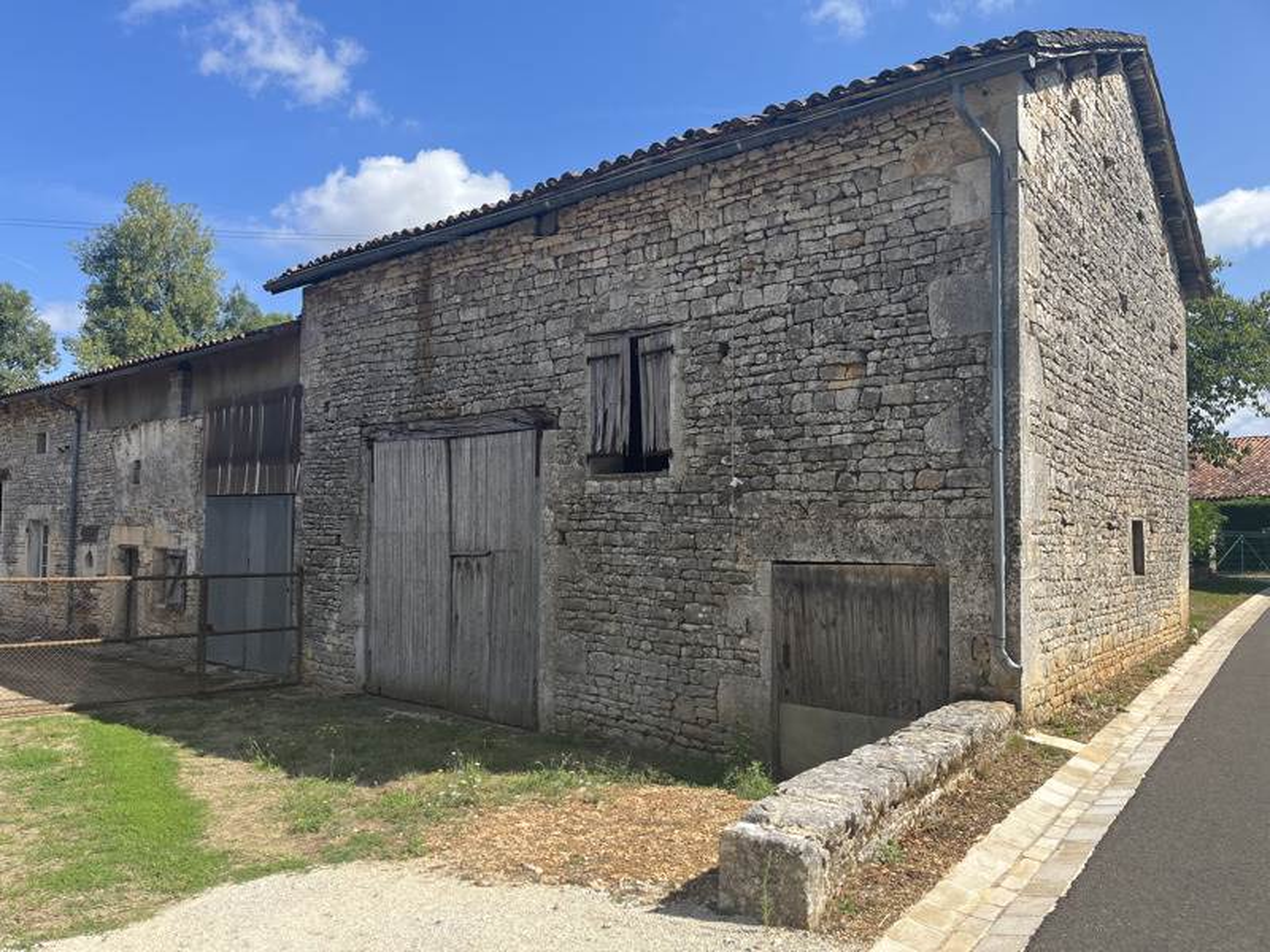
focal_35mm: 26
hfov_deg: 67.3
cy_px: 476
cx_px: 635
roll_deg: +0.5
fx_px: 954
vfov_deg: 53.1
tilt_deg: +2.8
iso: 50
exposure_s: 1/2101
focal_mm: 5.1
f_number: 1.6
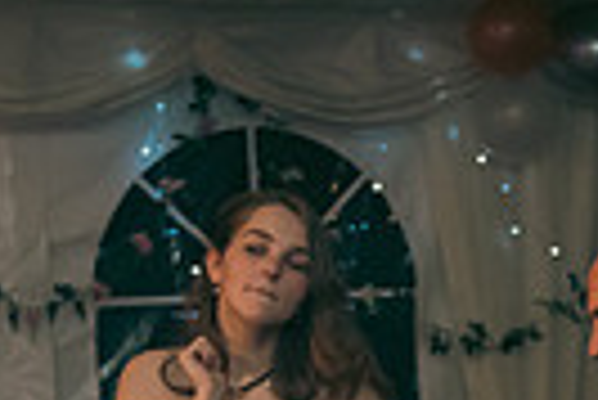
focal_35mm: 166
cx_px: 504
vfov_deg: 8.1
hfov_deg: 12.3
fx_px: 2760
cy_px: 649
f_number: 3.5
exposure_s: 1/160
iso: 800
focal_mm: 38
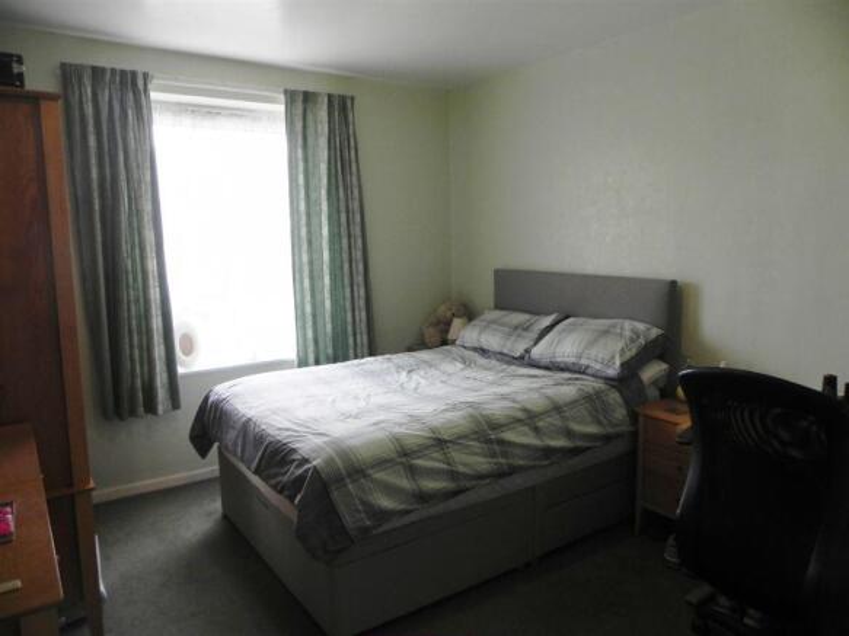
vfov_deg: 53.0
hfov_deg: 67.3
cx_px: 424
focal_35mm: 26
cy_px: 318
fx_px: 638
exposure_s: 1/30
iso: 171
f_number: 2.8
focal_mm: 4.6
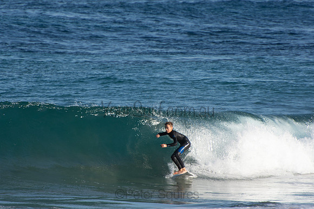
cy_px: 104
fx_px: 5234
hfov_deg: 3.4
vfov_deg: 2.3
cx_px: 157
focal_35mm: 600
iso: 220
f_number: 5.6
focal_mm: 400
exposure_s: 1/1000
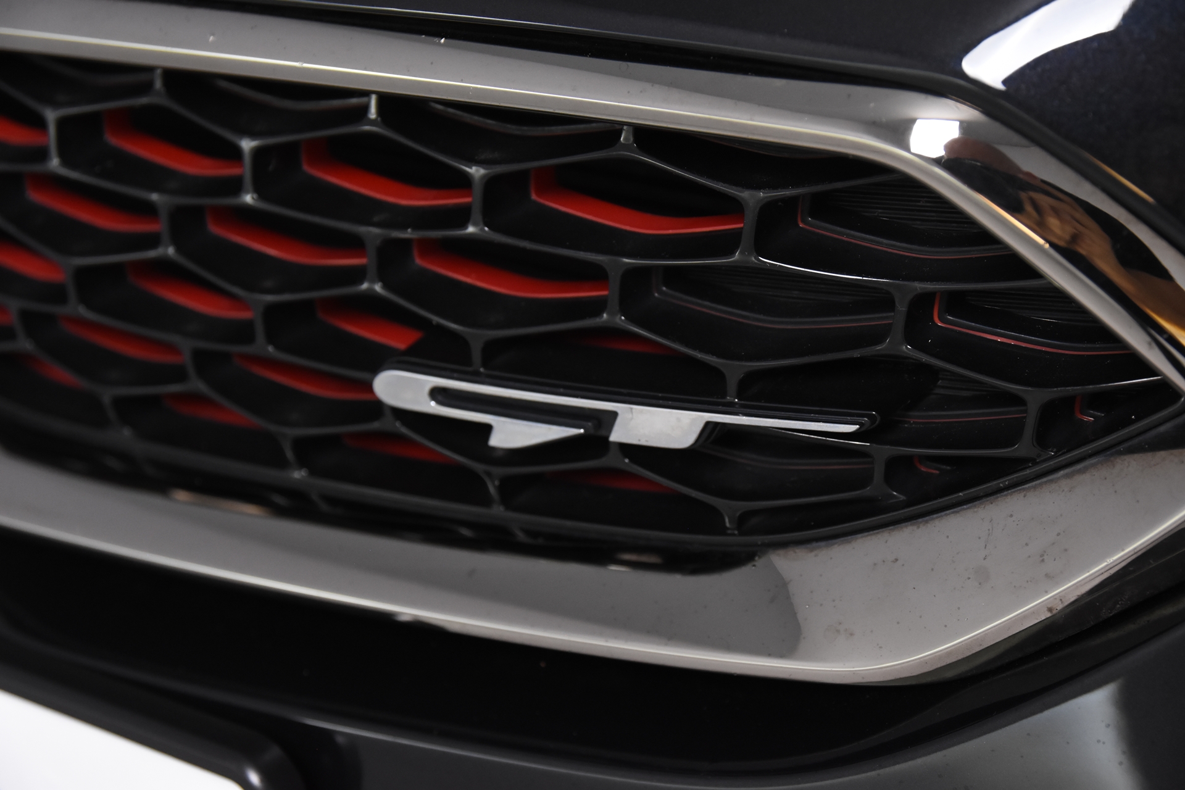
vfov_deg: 18.2
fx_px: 2469
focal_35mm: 75
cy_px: 395
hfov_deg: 27.0
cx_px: 592
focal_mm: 50
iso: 1600
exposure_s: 1/125
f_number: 5.6
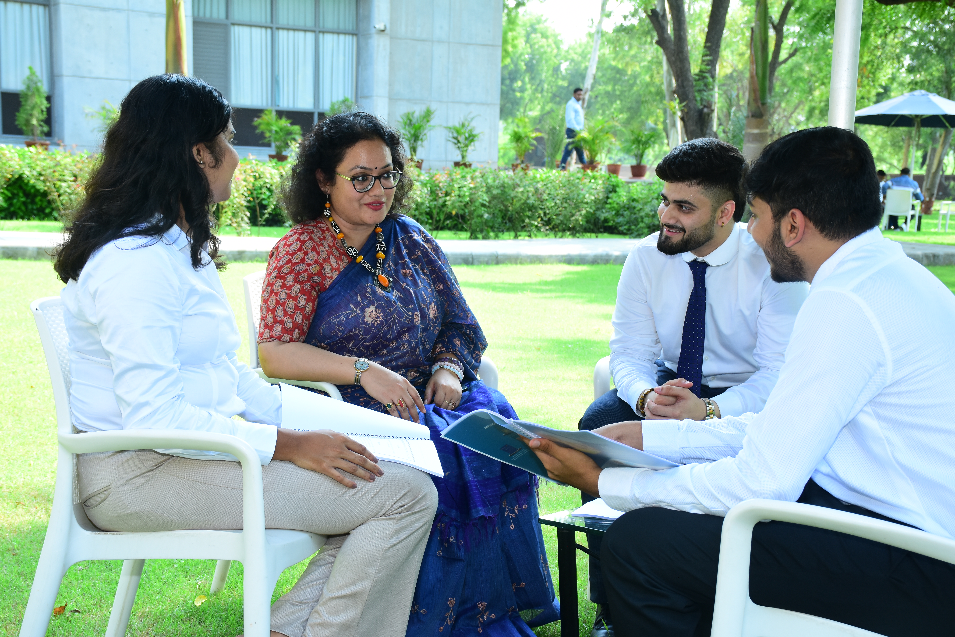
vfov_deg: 25.8
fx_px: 1393
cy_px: 318
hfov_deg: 37.9
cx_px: 478
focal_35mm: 52
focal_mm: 35
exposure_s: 1/160
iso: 400
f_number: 5.6
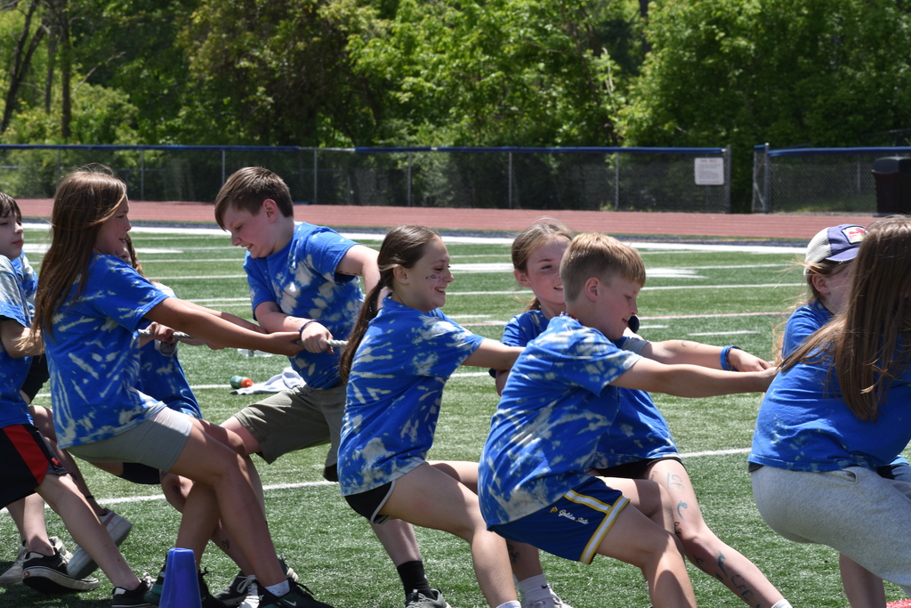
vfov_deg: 9.3
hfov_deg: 14.0
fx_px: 3720
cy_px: 304
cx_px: 456
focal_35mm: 147
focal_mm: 98
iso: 100
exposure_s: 1/160
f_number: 13
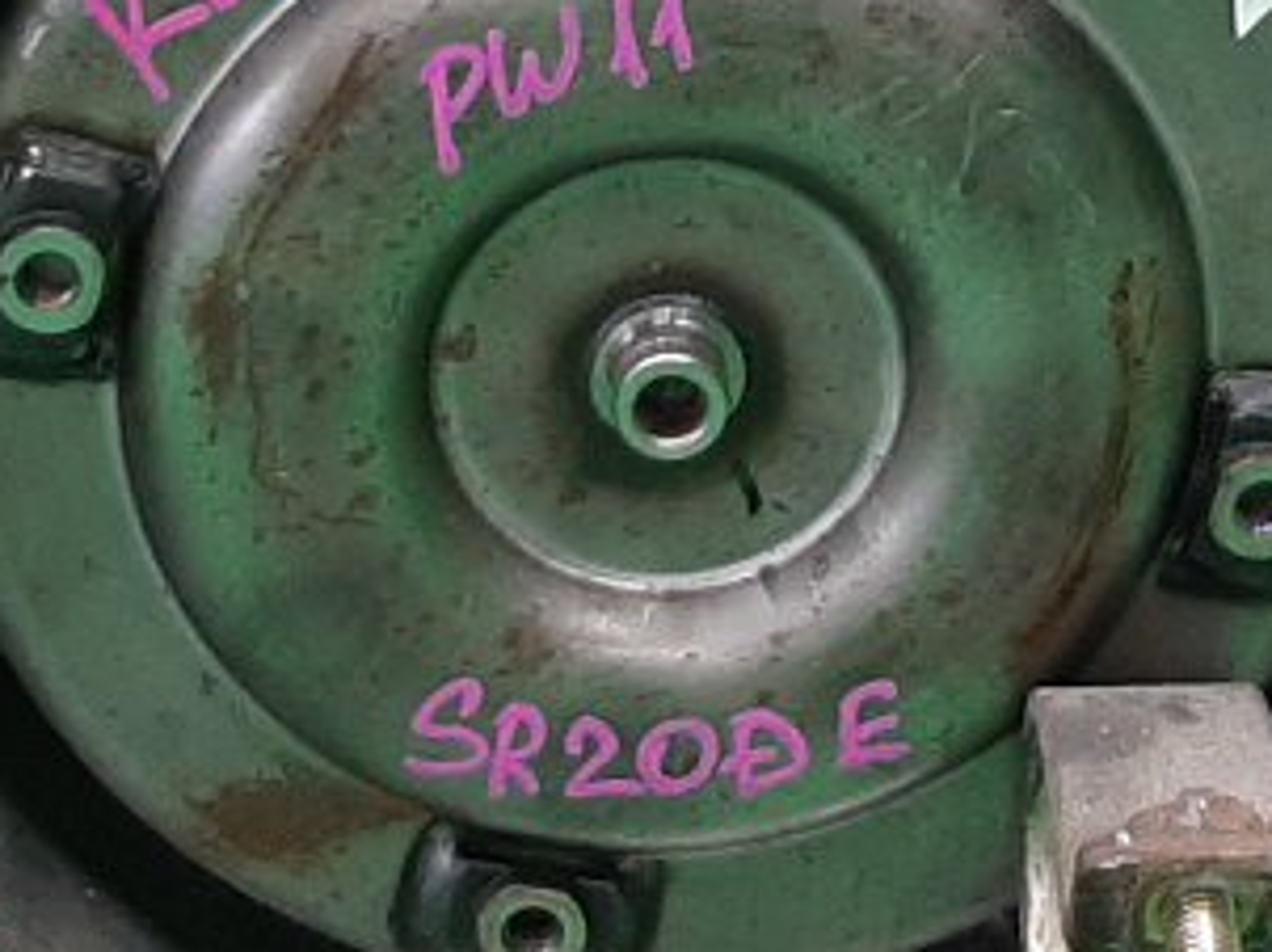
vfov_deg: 11.7
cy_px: -198
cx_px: 893
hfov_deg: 15.9
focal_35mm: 124
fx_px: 4553
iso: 177
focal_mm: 3.93
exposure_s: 1/50
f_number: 1.7
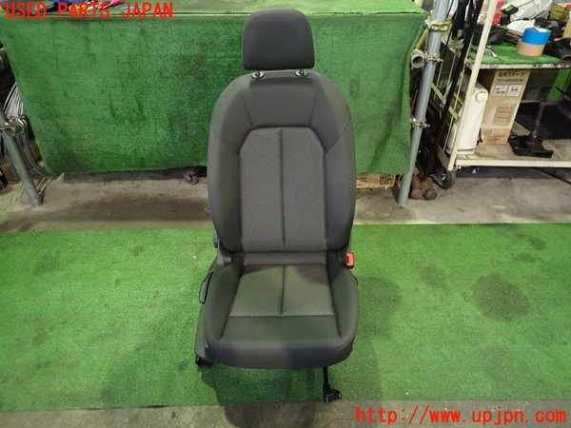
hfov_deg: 69.4
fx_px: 412
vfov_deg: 54.9
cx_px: 286
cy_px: 214
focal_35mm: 25
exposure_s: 1/25
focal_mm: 4.5
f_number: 2
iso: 800
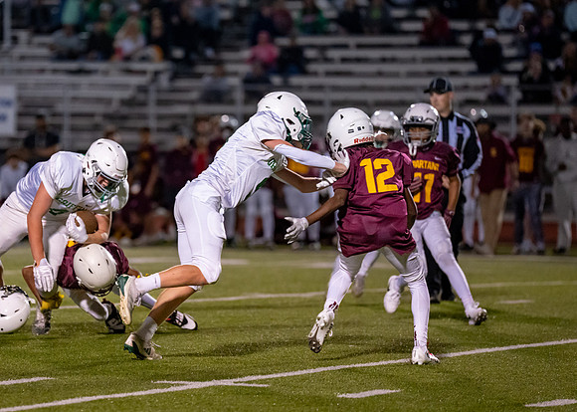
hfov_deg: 7.2
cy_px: 184
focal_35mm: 281
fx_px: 4604
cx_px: 168
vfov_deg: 5.1
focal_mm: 200
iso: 4000
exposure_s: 1/1250
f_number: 2.8
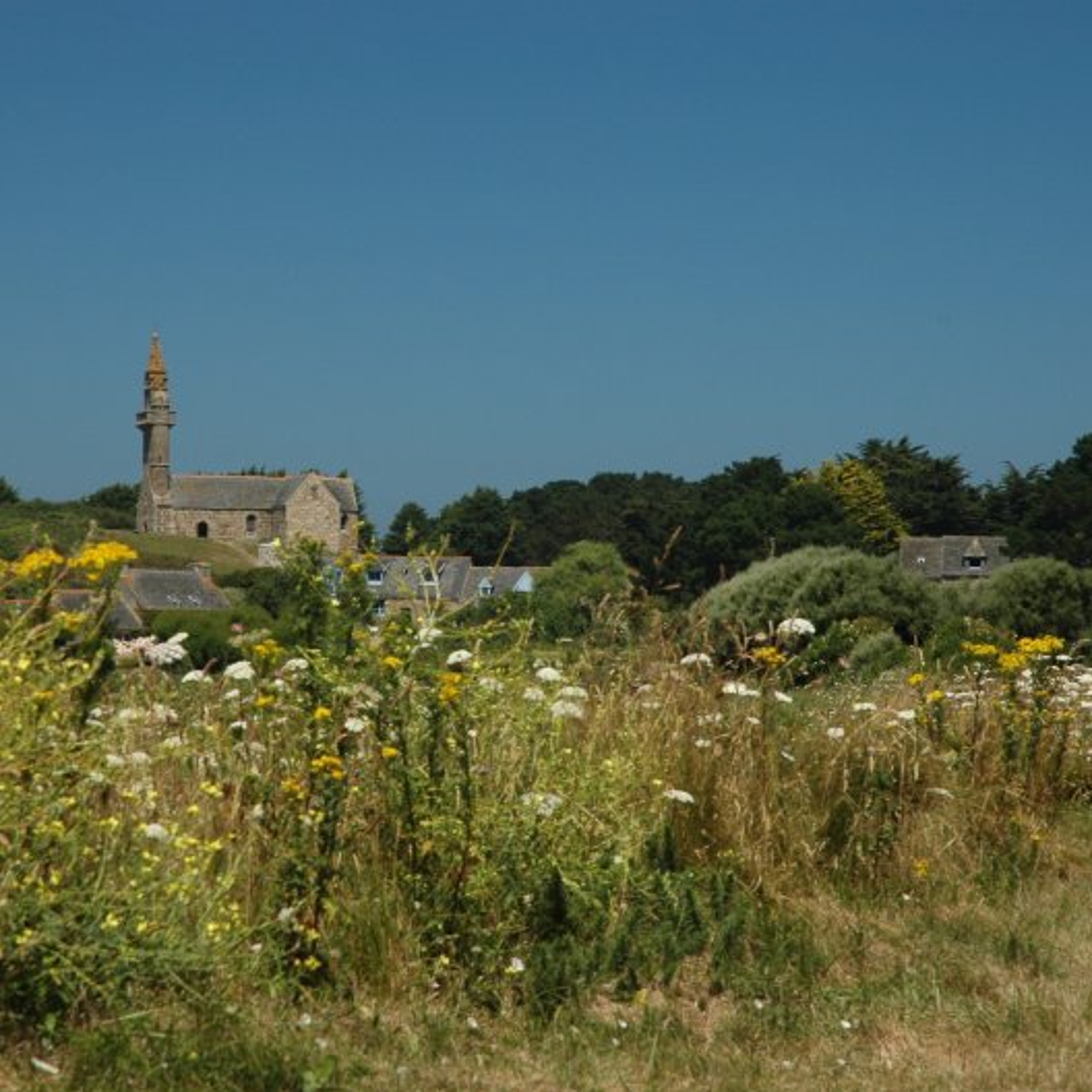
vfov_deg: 12.9
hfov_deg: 12.9
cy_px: 546
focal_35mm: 135
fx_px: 4818
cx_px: 397
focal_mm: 70
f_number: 9
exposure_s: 1/100
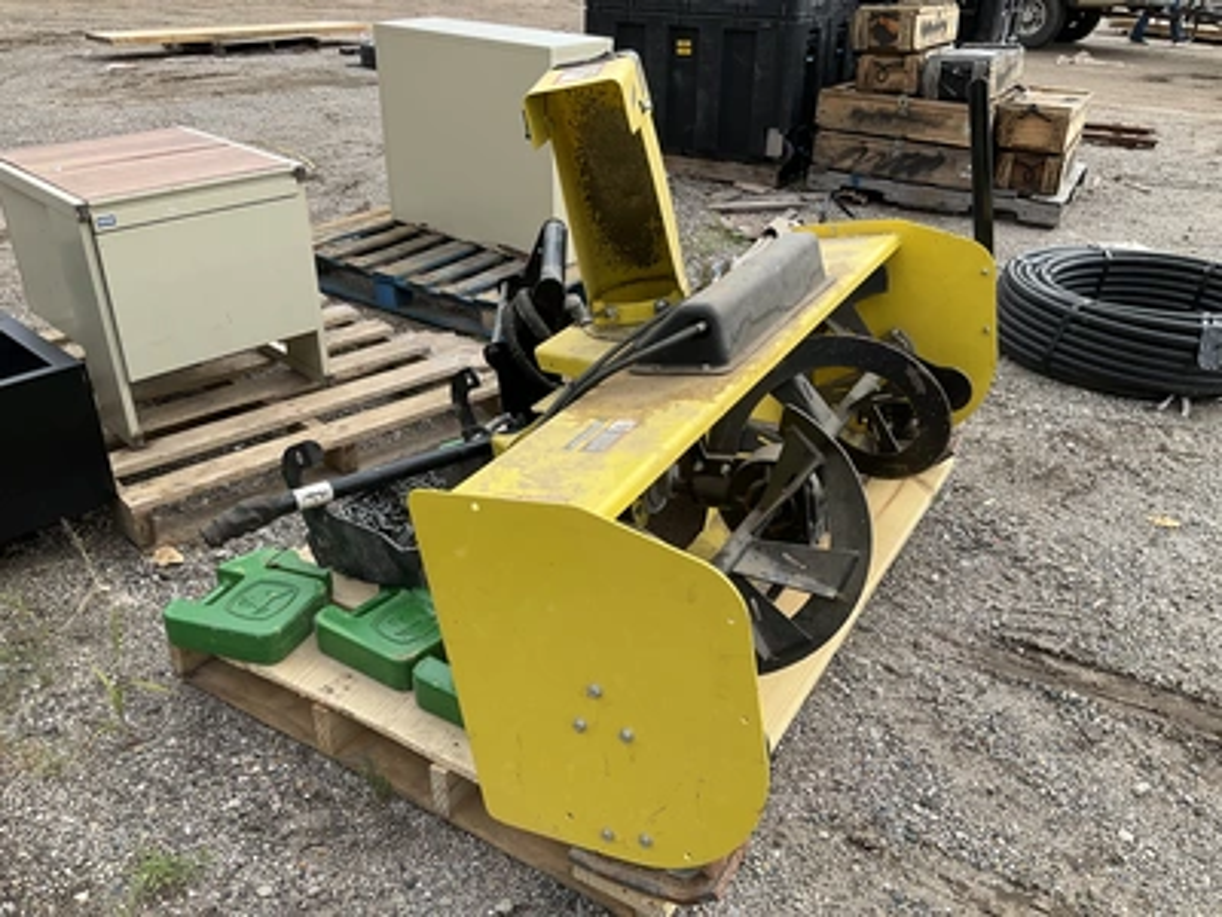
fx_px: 1024
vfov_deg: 48.2
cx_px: 611
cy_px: 458
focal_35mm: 29
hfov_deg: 61.7
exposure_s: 1/912
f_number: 1.8
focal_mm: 3
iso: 25
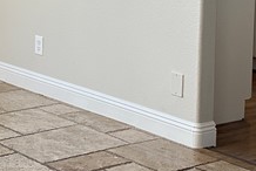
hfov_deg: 16.8
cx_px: -45
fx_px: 833
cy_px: -48
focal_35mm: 117
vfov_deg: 11.5
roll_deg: -1.6
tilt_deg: -5.2
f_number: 1.78
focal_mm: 6.86
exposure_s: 1/120
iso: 125
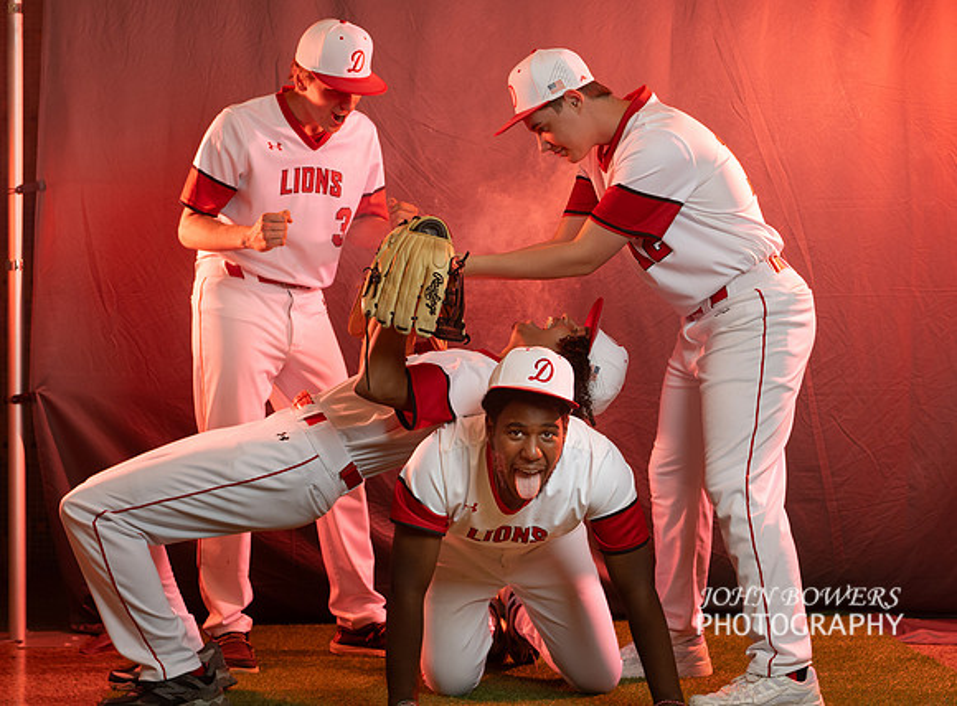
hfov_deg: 25.5
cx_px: 523
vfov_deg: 19.0
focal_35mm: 77
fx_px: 2114
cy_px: 308
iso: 320
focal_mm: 62
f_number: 6.3
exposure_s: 1/200
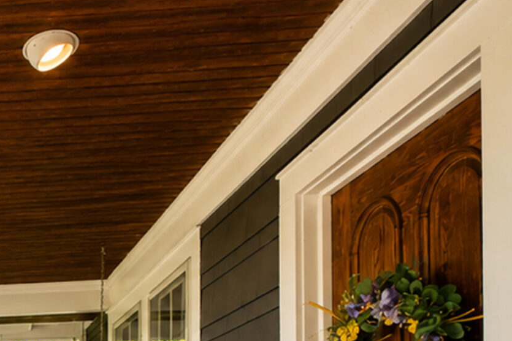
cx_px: -141
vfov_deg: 24.8
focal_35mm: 46
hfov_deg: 32.8
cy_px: 460
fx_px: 654
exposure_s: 1/200
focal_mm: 10
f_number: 7.1
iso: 2000
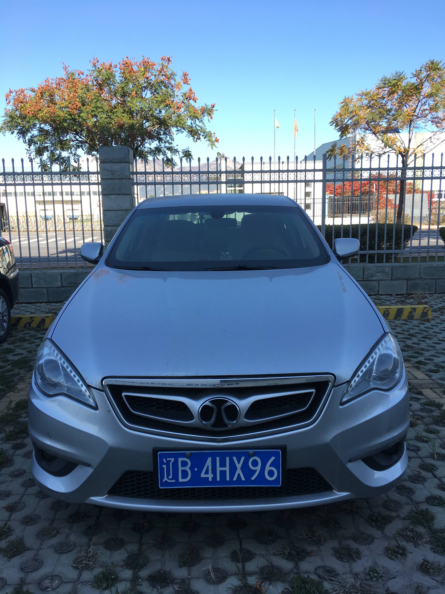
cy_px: 297
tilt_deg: -9.9
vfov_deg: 61.7
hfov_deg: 48.2
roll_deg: +1.2
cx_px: 222
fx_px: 497
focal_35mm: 29
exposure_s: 1/545
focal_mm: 4.15
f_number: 2.2
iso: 25
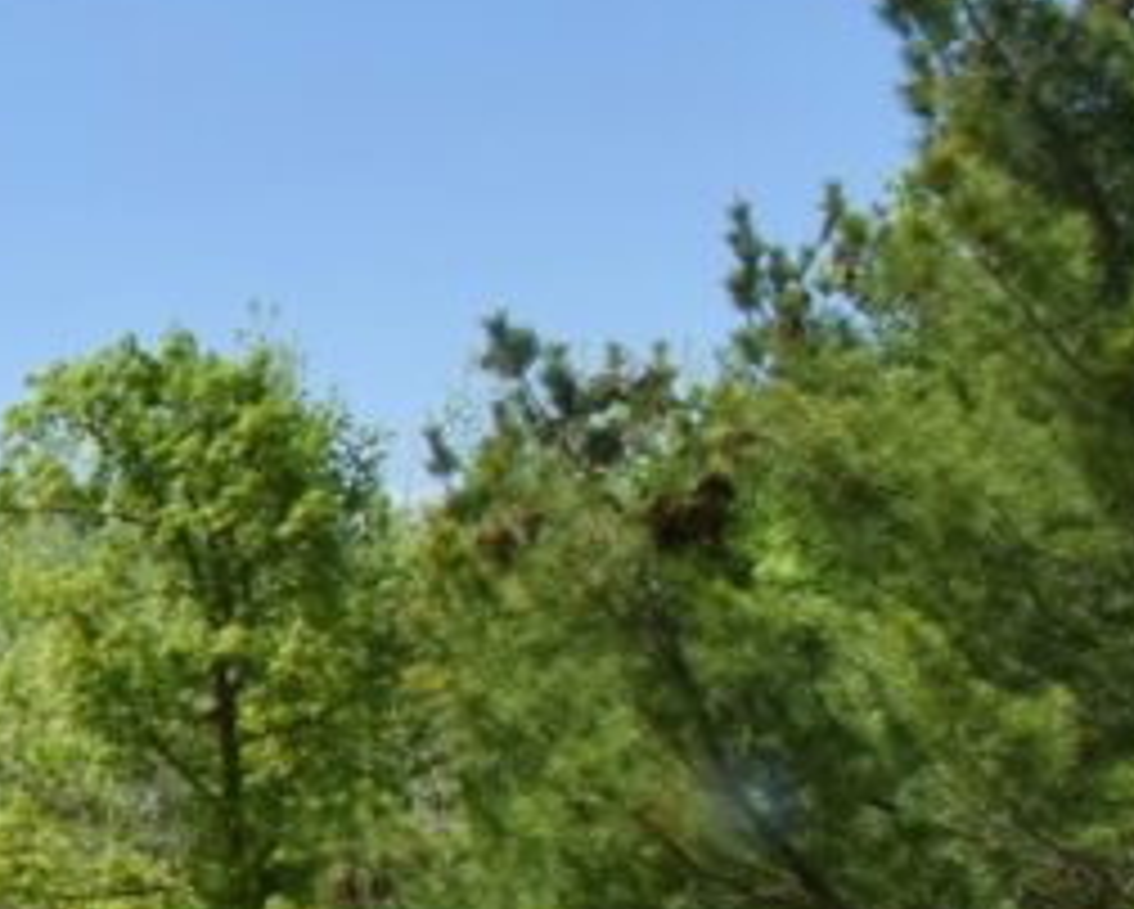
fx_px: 2250
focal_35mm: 67
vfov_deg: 21.7
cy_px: 976
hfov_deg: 16.6
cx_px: -1390
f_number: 22
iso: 320
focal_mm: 10
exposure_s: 1/200
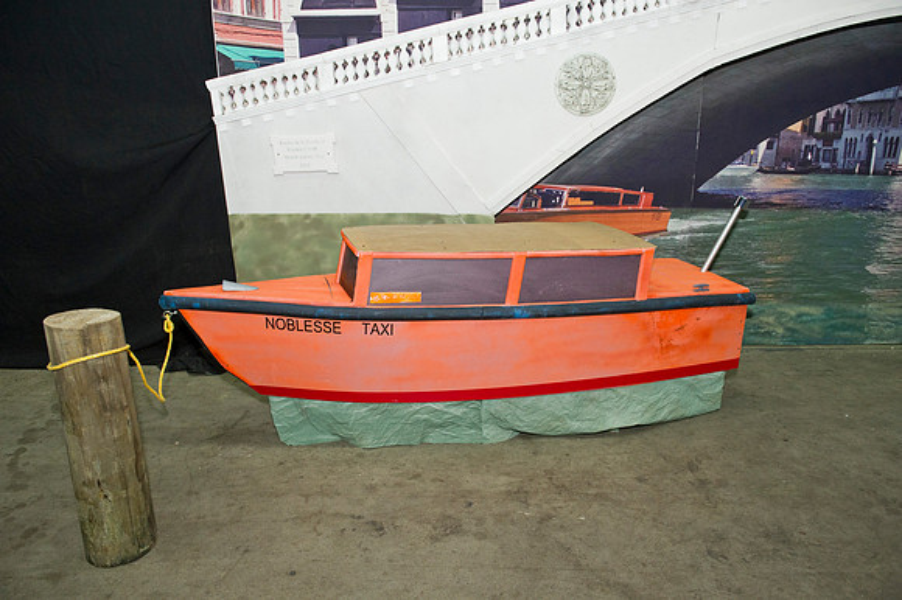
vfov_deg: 49.5
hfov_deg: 69.4
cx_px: 451
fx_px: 651
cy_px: 300
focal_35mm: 26
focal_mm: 26
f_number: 5
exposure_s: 1/125
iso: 1600
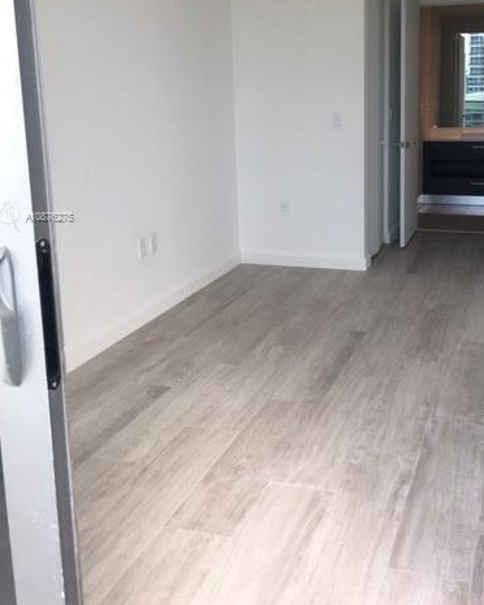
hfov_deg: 38.0
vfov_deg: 46.3
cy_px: 217
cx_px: 304
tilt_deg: -9.7
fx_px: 698
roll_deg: +0.4
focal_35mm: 39
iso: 32
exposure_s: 1/100
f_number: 2.2
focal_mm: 4.15
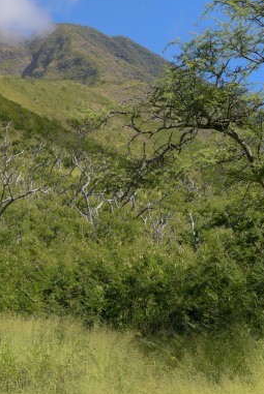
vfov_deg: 20.6
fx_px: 1086
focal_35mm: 99
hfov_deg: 13.9
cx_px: 118
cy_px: 172
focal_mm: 70
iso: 320
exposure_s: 1/640
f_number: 8
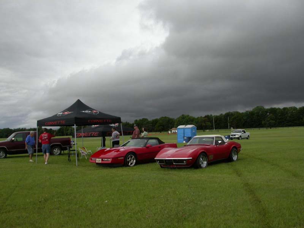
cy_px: 114
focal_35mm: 38
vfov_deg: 37.7
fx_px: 334
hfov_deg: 49.0
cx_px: 152
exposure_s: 1/201
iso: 100
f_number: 6
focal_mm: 7.85
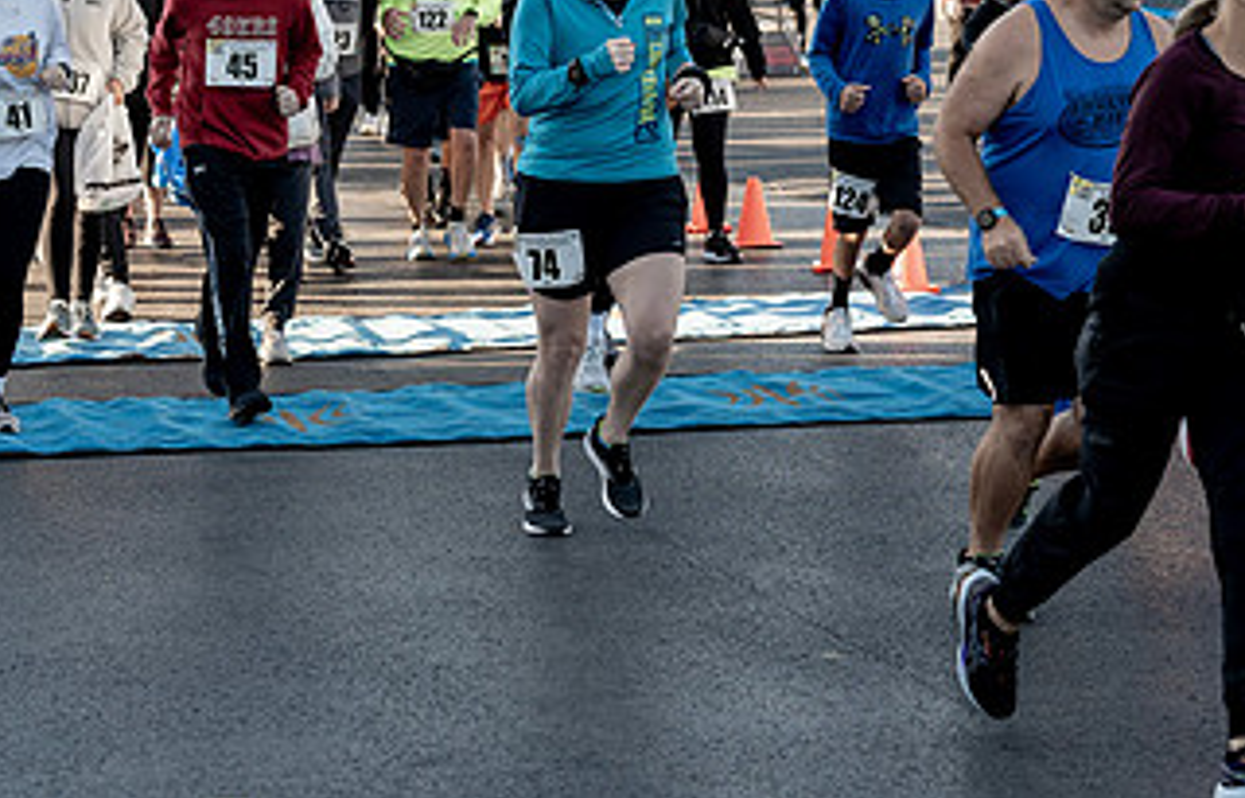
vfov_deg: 12.0
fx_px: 3759
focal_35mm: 110
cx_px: 592
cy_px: 0
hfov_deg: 18.8
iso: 100
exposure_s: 1/400
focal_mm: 55
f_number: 3.5
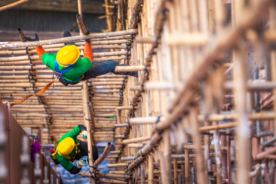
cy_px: 92
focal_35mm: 200
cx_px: 138
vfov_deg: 6.9
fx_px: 1534
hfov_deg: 10.3
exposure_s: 1/250
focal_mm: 200
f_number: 3.2
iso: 400
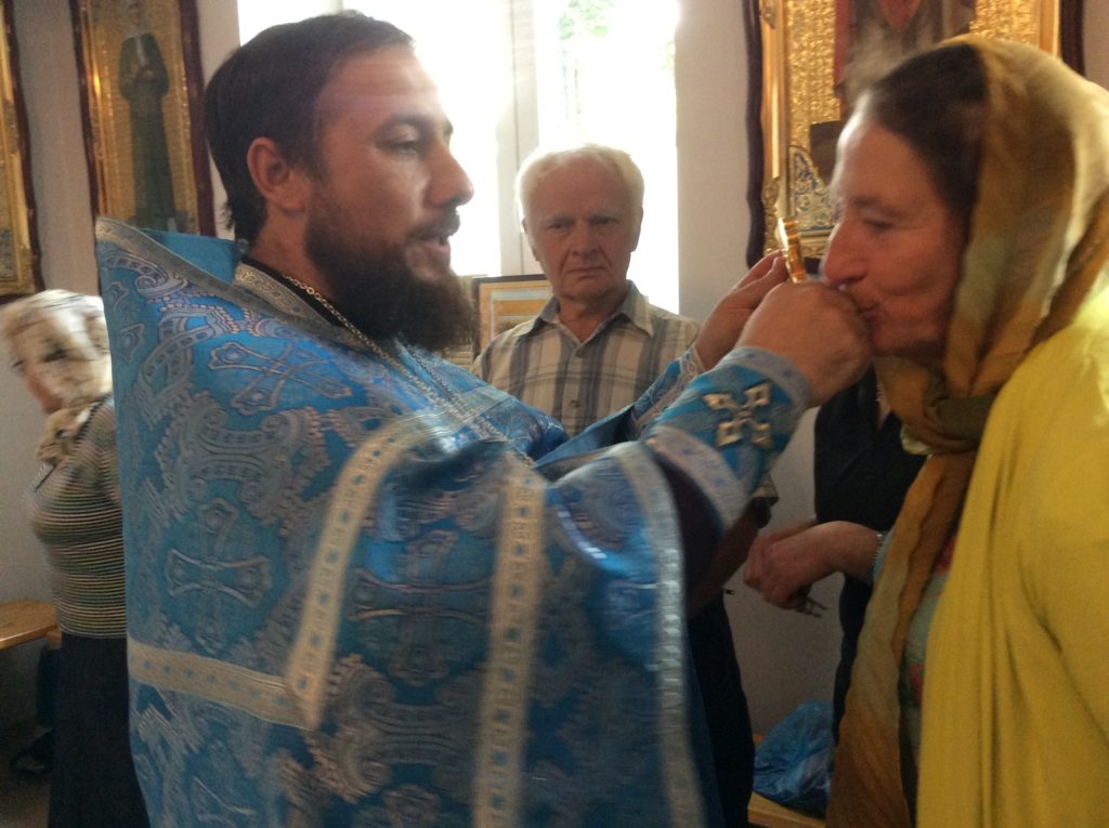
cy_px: 414
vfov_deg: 44.1
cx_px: 554
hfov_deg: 56.9
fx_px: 1024
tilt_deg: -6.9
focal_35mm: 32
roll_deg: +2.1
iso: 160
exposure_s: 1/25
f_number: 2.4
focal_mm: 3.3
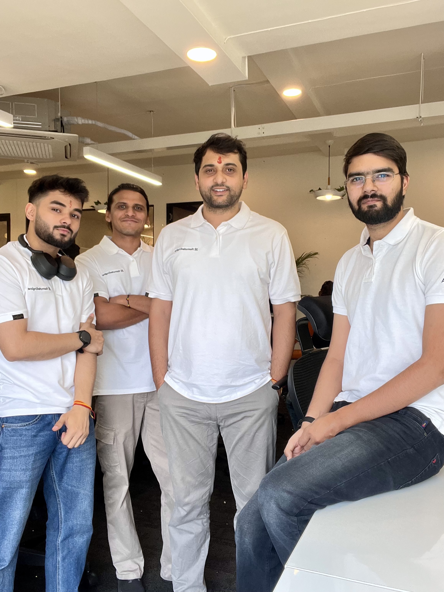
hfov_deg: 46.8
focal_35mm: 30
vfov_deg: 60.0
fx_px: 513
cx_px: 222
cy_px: 296
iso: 50
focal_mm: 2.71
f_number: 2.2
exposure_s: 1/100
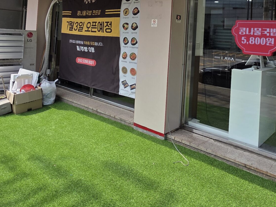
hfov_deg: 59.5
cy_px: 32
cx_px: 166
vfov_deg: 43.8
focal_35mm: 30
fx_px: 239
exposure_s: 1/1501
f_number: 1.9
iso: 40
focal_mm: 2.2
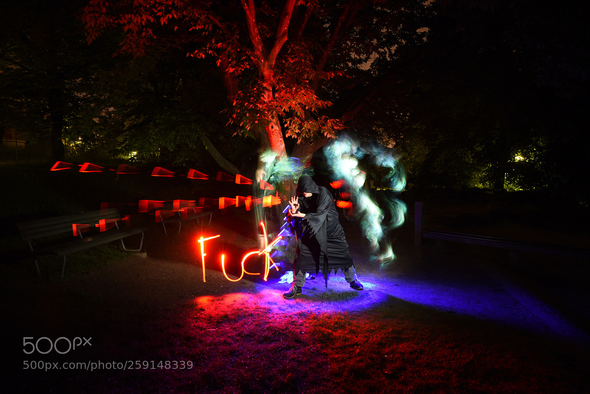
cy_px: 197
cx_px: 295
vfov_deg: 53.2
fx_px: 393
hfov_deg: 73.7
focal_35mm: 24
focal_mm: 24
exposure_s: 105
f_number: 4.5
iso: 100
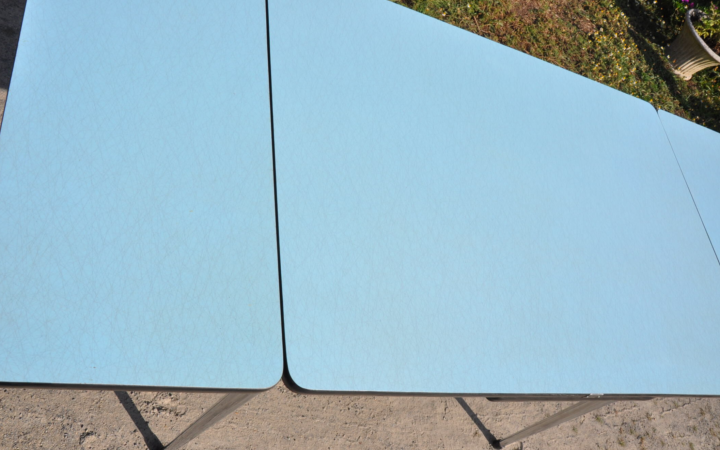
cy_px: 226
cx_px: 361
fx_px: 638
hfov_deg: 58.9
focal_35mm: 33
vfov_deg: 38.8
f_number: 16
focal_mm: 21
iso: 320
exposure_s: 1/250
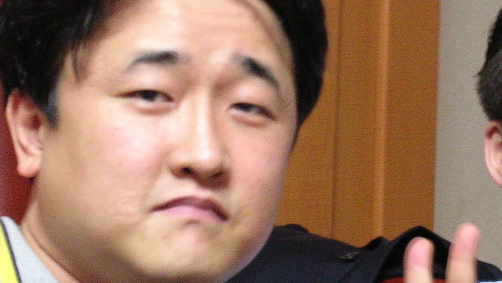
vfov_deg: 5.4
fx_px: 3022
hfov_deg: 9.5
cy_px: 80
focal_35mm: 227
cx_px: 396
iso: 400
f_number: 4.9
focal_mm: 17.4
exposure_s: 1/1.8
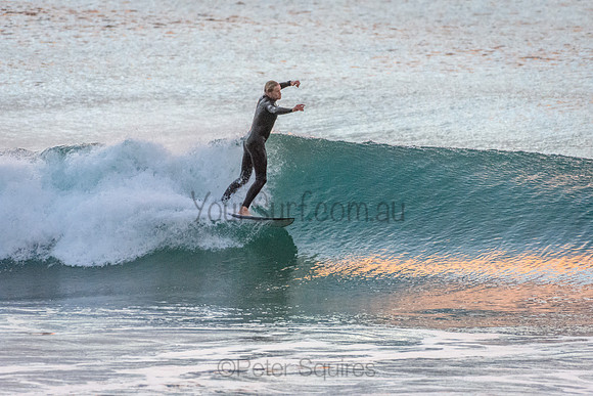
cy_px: 198
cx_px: 296
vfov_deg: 1.8
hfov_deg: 2.7
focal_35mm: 750
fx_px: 12356
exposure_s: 1/1250
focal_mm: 500
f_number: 5.6
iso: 2500
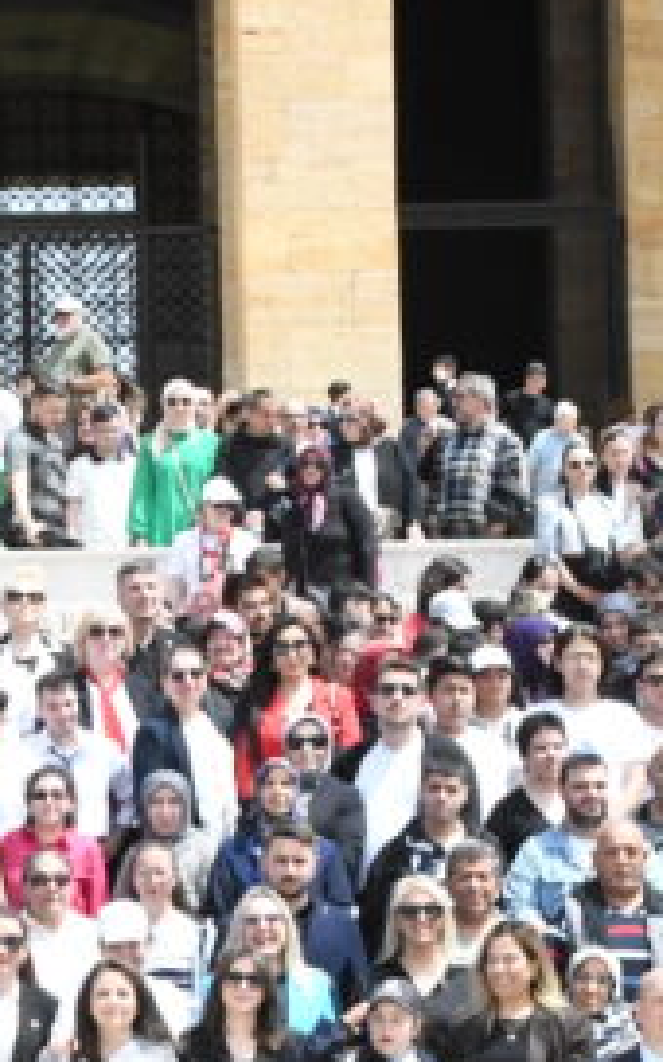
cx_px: 140
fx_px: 4655
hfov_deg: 8.1
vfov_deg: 13.0
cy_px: 728
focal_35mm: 161
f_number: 18
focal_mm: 28
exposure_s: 1/1250
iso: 3200
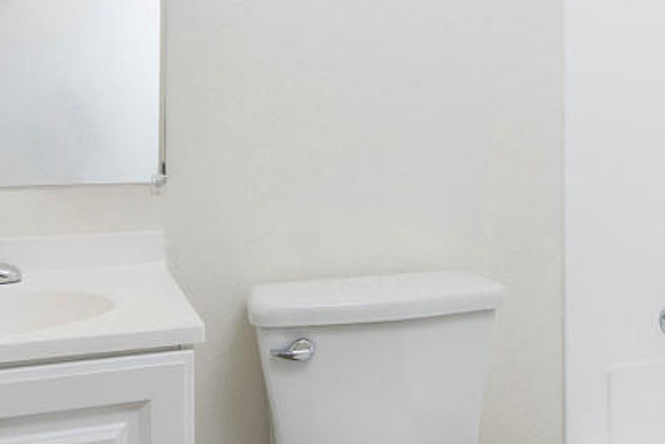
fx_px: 758
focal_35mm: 41
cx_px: 395
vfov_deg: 32.3
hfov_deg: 47.2
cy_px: 134
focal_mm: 10
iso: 320
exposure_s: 1/200
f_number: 8
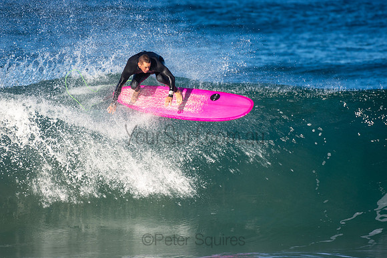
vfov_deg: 1.8
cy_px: 129
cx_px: 194
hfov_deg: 2.7
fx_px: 8064
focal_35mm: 750
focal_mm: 500
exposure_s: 1/1250
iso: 200
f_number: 5.6
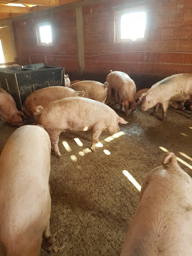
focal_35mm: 26
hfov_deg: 53.1
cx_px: 96
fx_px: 192
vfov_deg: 67.3
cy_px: 128
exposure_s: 1/33
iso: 160
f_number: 1.7
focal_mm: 4.2
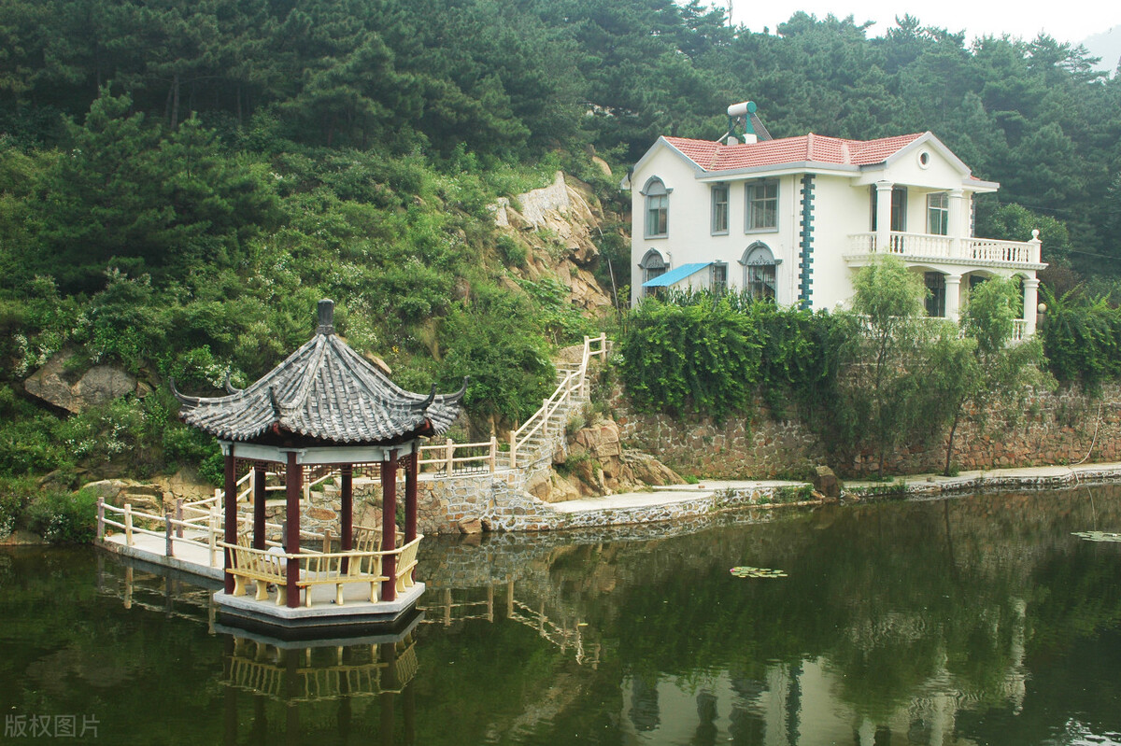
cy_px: 373
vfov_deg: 31.9
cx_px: 560
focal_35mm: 42
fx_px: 1307
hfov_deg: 46.4
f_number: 8
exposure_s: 1/250
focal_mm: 28
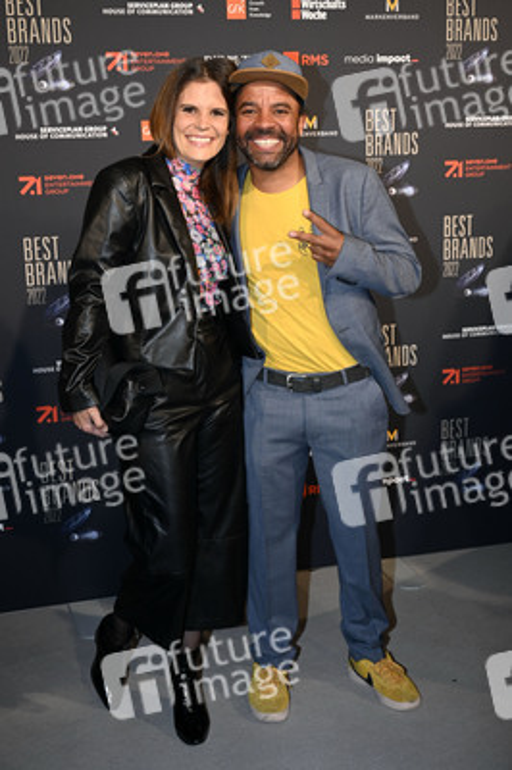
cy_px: 385
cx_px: 256
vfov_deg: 41.1
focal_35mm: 48
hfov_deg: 28.0
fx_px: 1026
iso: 1000
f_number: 6.3
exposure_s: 1/160
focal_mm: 48
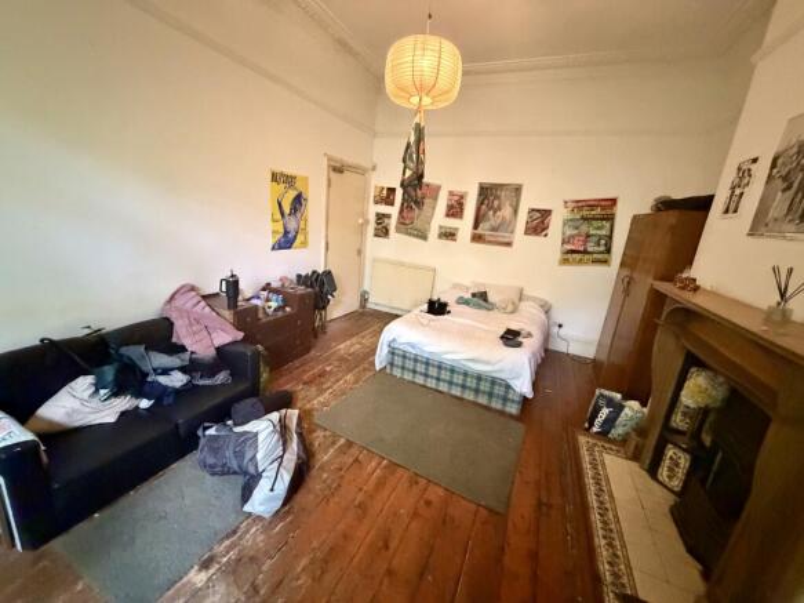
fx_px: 325
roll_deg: -6.1
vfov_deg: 85.7
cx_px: 402
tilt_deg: -14.3
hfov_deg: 102.1
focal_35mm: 14
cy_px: 302
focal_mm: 2.22
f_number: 2.2
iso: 1250
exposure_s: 1/54
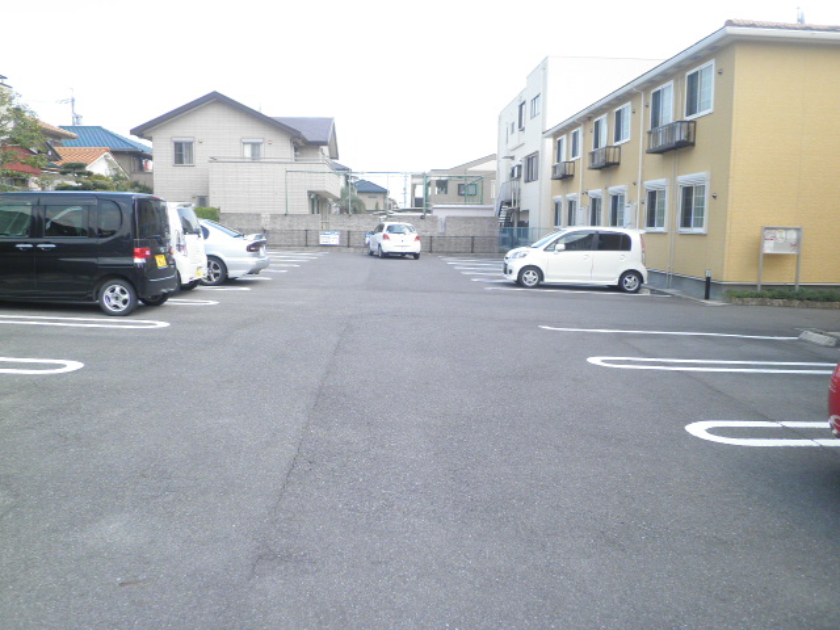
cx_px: 420
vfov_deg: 53.1
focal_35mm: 26
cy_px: 315
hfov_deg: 67.3
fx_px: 631
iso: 64
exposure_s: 1/250
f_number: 2.8
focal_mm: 4.7
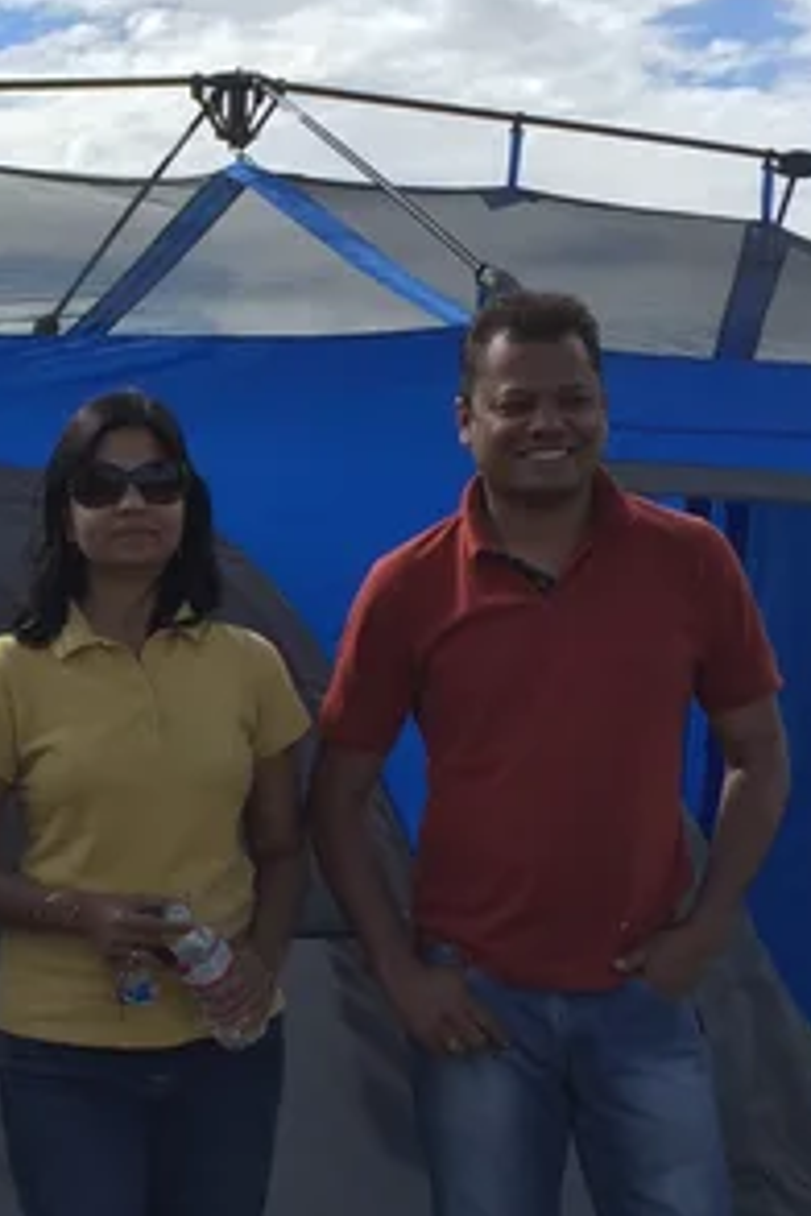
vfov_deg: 24.5
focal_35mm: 82
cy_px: 922
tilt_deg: -7.6
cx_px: -120
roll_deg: +0.6
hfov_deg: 16.1
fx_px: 2771
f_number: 2.2
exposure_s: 1/1980
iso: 32
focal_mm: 4.15
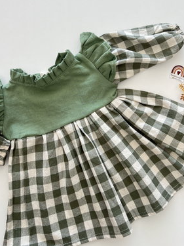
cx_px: 87
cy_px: 92
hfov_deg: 38.6
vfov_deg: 49.7
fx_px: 262
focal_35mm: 37
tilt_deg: -84.8
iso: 40
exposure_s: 1/248
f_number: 1.5
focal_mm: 5.7
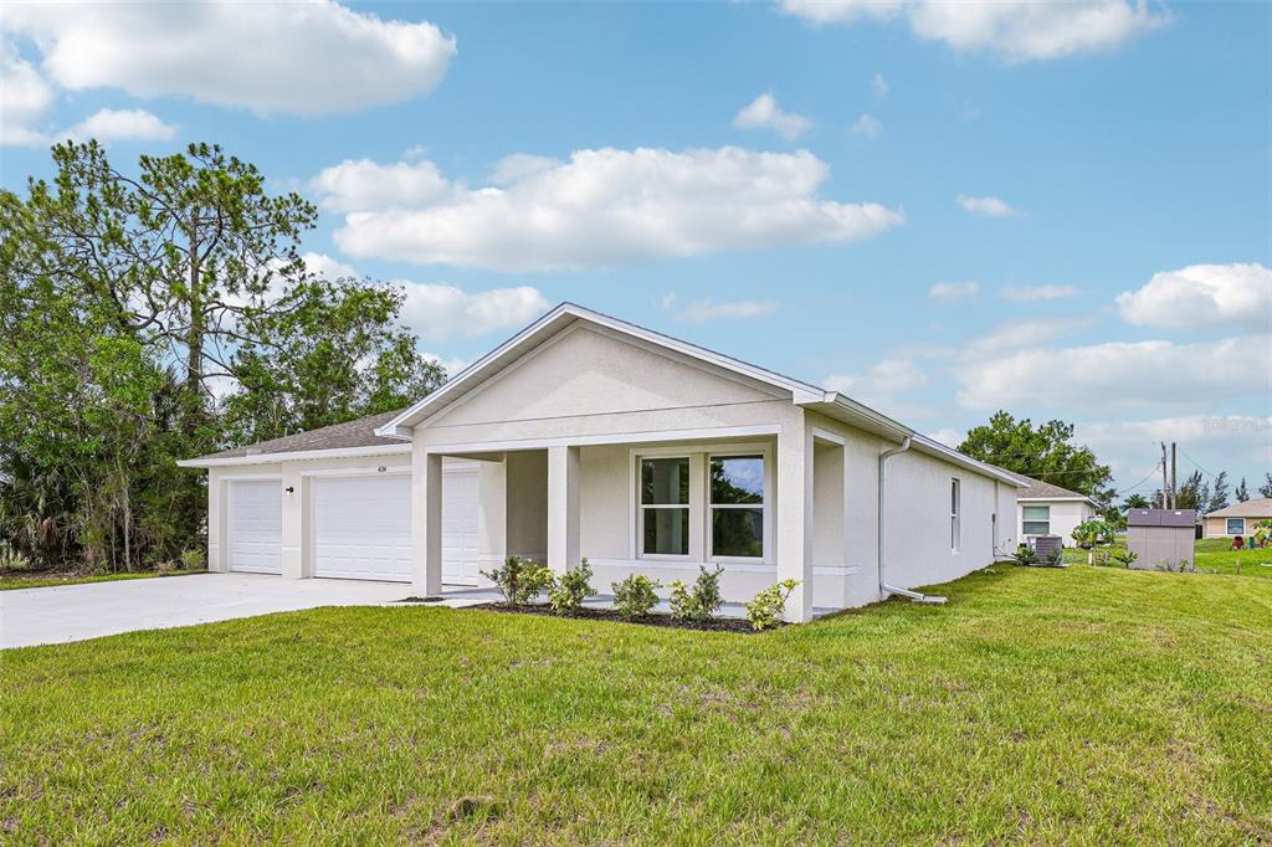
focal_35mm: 21
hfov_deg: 81.2
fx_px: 742
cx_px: 636
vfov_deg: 59.5
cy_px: 424
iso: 50
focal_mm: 14
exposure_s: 1/250
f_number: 8
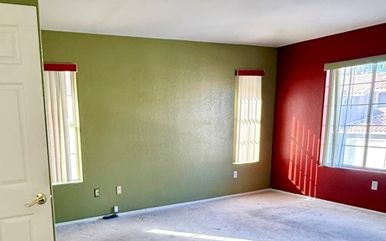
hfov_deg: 56.5
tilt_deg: -12.9
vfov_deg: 37.1
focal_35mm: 33
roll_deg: +1.9
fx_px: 347
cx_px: 121
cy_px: 192
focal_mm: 2.22
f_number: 2.2
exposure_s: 1/120
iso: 320
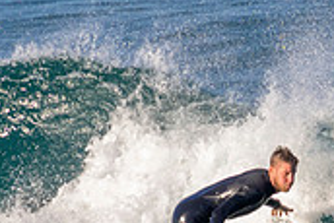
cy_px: 288
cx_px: 212
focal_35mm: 2701
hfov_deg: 0.8
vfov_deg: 0.5
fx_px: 25080
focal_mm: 800
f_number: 11
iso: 2200
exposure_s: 1/2000
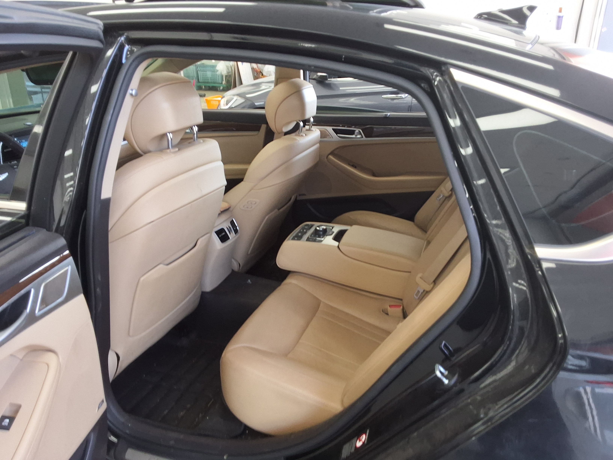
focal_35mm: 28
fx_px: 496
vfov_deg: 49.7
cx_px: 306
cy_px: 230
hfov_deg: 63.4
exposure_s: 1/60
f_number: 1.9
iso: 40
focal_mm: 2.91
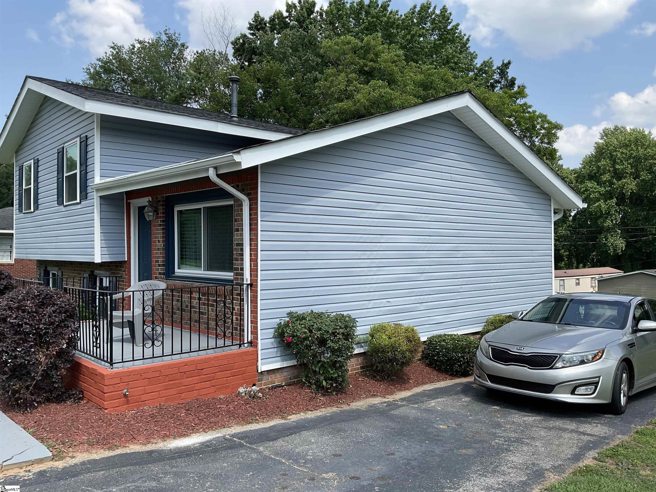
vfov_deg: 48.2
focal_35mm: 29
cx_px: 328
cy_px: 246
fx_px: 550
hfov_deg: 61.7
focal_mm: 3
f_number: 1.8
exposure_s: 1/1221
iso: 16
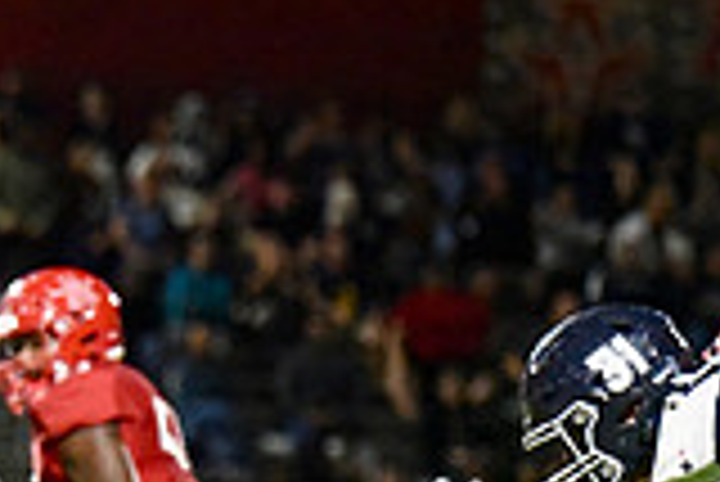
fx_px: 12351
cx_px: -184
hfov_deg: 3.3
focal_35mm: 617
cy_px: 529
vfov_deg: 2.2
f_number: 2.8
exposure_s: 1/1000
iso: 12800
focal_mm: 170
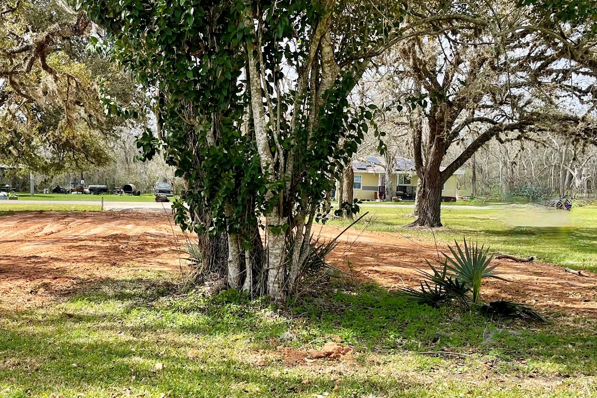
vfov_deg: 31.1
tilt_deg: -5.7
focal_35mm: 43
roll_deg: -1.3
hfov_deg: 45.1
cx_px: 229
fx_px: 713
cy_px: 242
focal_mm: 5.1
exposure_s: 1/1266
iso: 32
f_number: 1.6
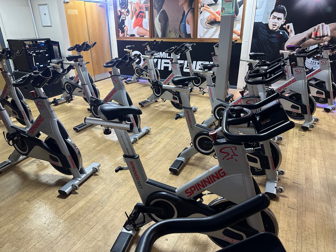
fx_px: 233
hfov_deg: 71.6
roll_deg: +1.1
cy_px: 126
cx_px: 168
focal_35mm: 24
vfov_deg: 56.8
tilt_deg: -24.0
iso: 250
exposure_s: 1/50
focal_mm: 6.86
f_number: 1.78
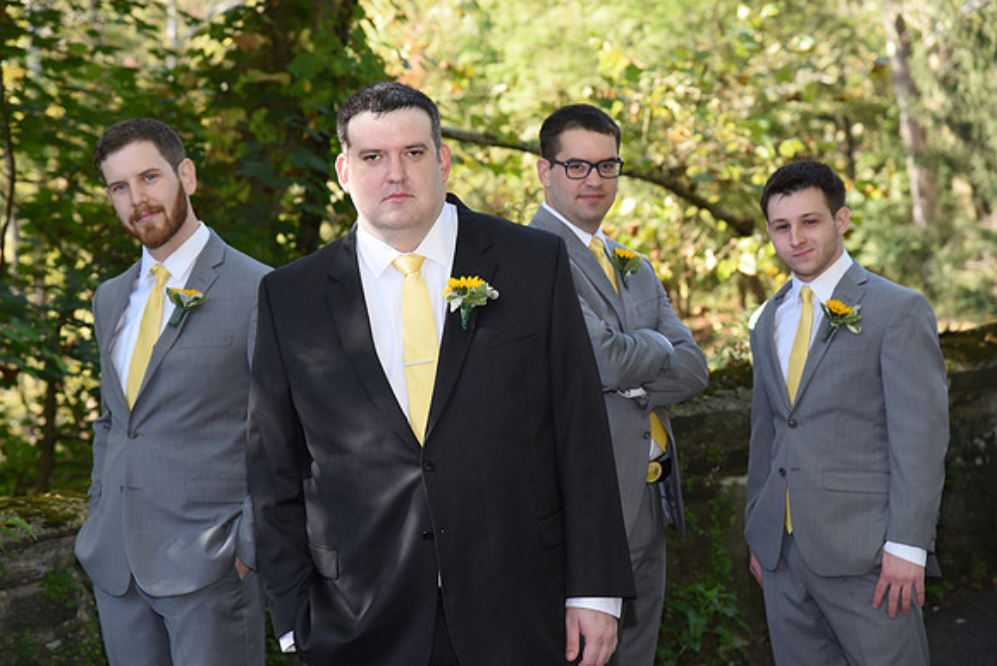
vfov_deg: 14.9
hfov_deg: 22.1
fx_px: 2548
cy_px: 333
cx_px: 498
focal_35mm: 92
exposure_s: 1/200
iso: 640
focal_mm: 92
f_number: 5.6
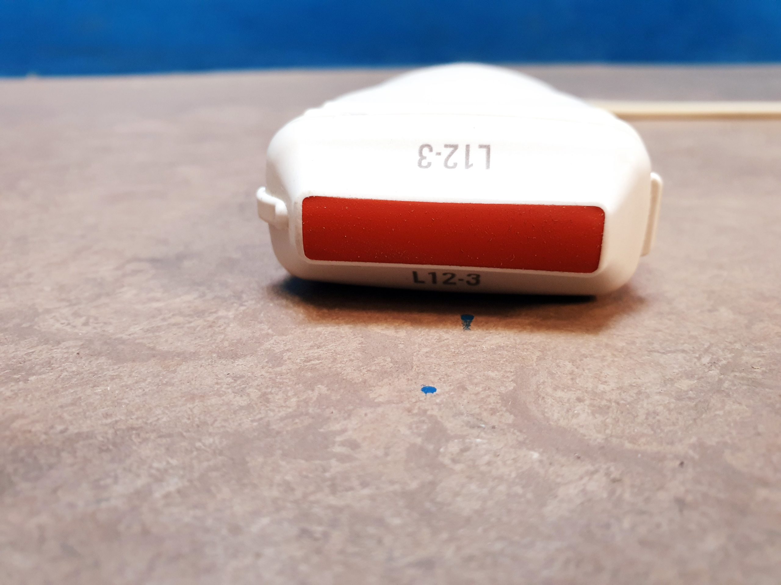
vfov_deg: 53.1
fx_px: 587
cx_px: 390
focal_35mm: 26
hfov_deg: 67.3
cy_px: 292
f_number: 2.4
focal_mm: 4.3
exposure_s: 1/50
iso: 400
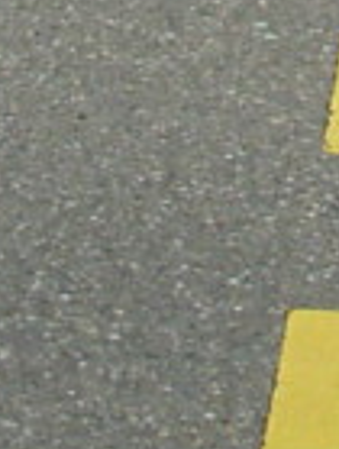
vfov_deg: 6.7
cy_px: -698
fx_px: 3626
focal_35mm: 279
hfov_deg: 5.2
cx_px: 733
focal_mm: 6.3
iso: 50
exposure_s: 1/767
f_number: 2.9
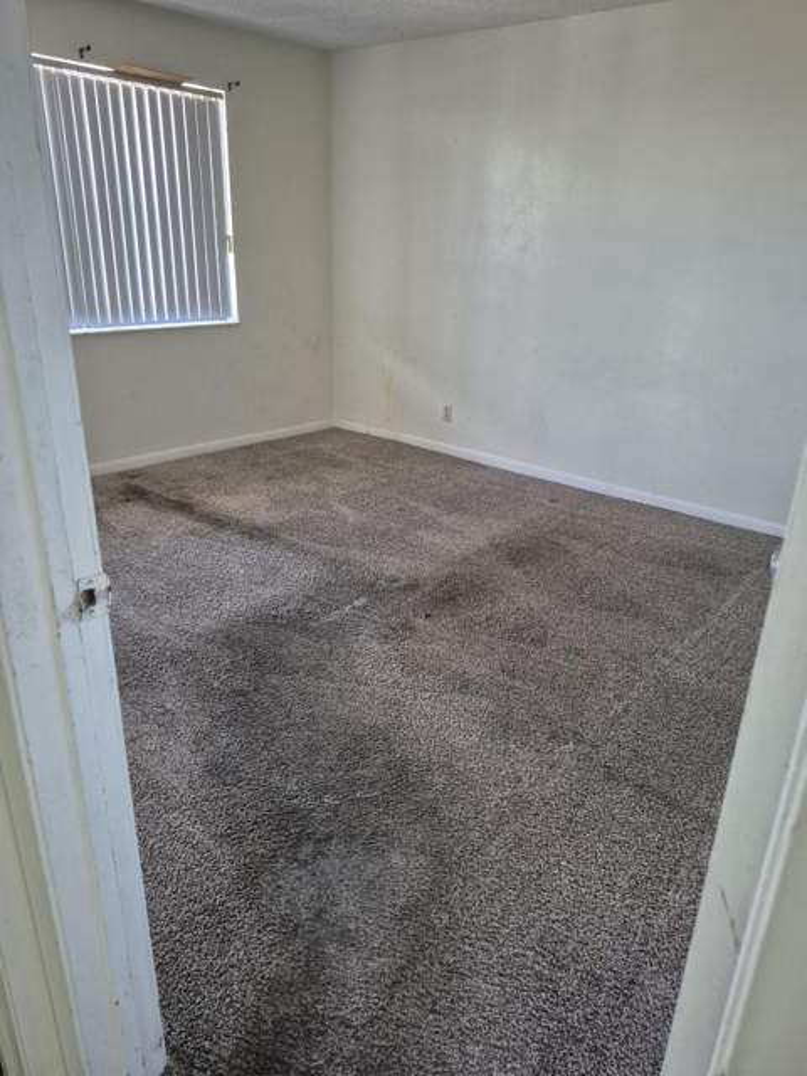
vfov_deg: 73.9
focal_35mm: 23
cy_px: 538
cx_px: 404
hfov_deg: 58.9
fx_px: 715
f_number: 1.8
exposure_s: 1/120
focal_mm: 5.4
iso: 1000
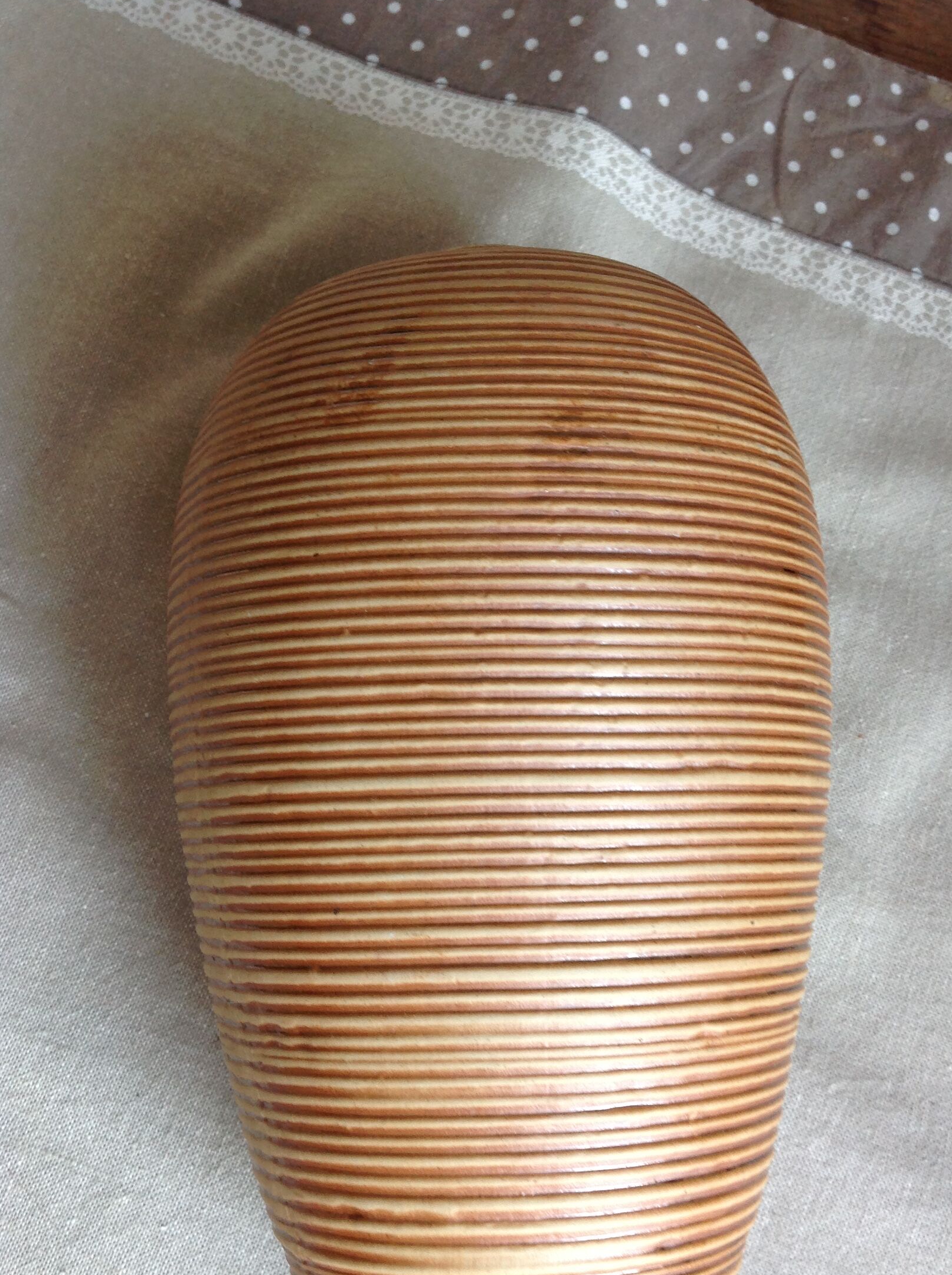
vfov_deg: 44.7
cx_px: 561
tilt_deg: -74.6
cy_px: 730
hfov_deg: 34.2
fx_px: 1544
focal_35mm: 42
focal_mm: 4.28
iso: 50
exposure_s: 1/24
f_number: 2.4
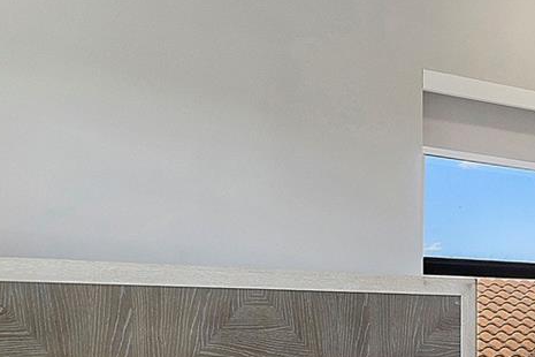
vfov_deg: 20.1
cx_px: 709
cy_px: 338
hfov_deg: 25.8
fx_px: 981
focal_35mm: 66
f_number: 11
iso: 160
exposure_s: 1/15
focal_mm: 10
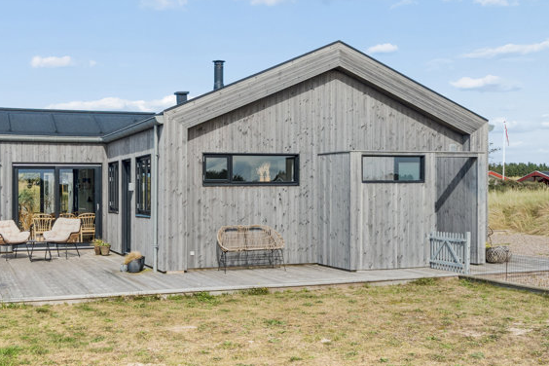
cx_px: 198
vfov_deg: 30.5
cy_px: 187
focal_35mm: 44
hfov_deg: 44.1
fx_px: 671
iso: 640
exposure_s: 1/160
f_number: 20
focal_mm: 31
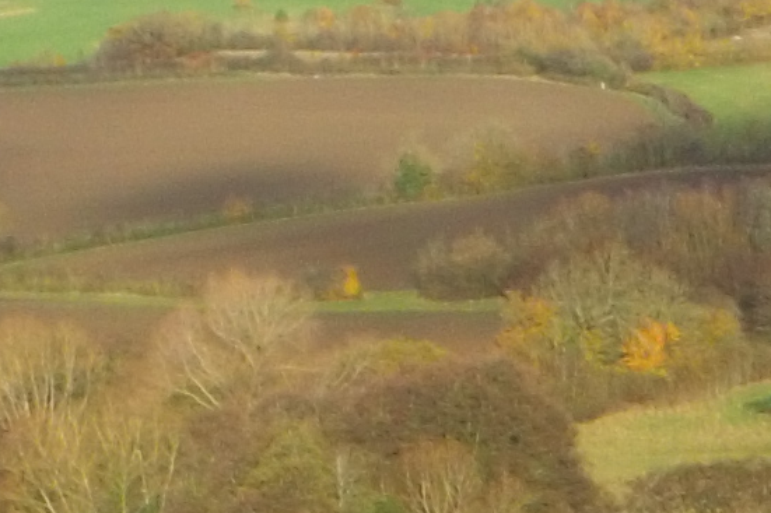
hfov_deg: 12.4
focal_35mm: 151
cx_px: 1406
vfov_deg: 8.2
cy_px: 1328
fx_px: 3233
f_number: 2.8
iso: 100
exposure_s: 1/643
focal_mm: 3.61
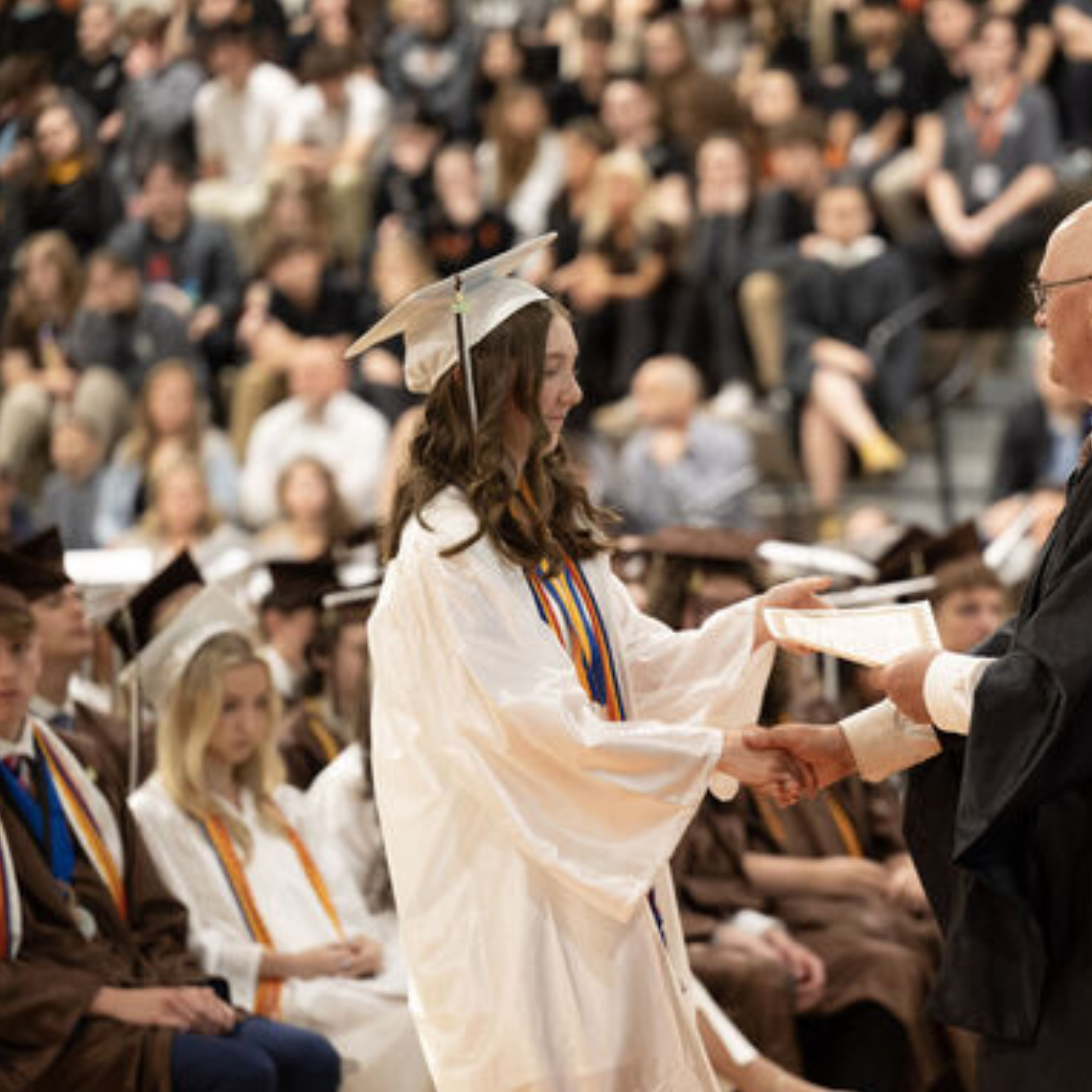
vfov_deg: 10.6
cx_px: 820
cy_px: 566
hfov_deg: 10.6
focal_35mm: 165
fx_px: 5889
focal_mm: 120
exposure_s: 1/100
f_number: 2.8
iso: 1600
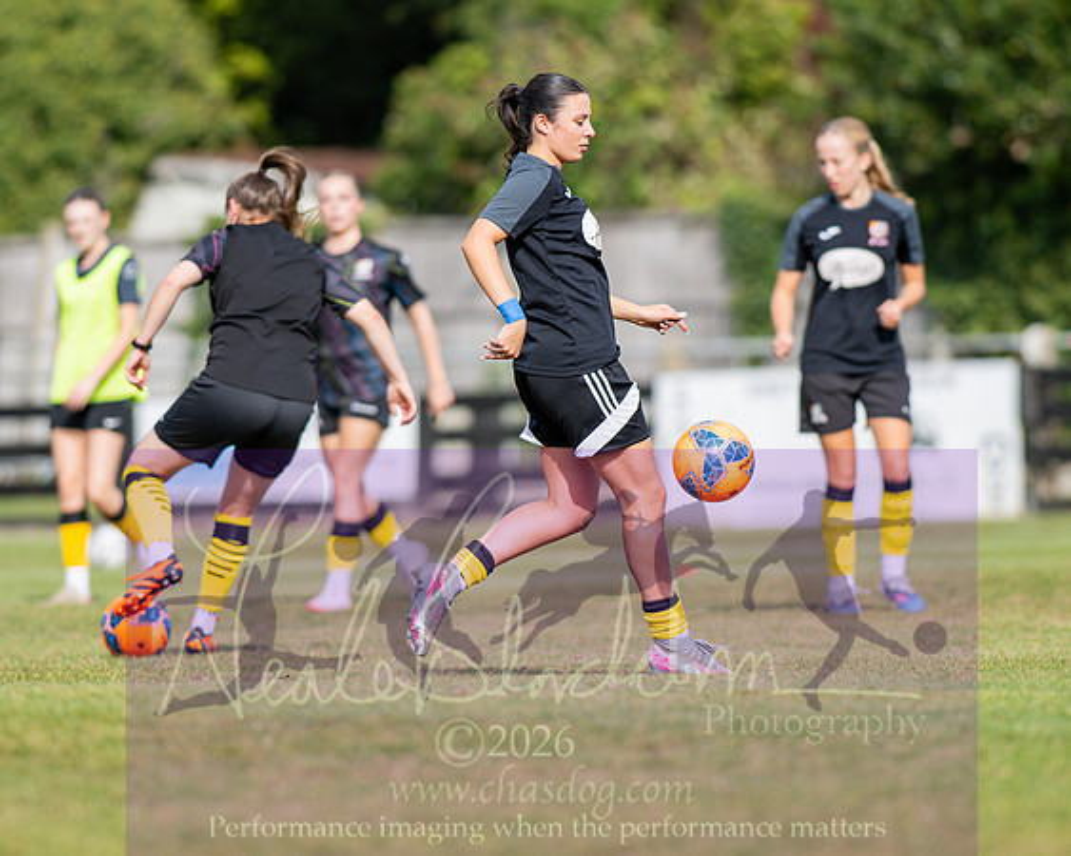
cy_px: 430
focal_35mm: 474
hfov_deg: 4.1
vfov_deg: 3.3
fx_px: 15012
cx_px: 502
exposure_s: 1/1600
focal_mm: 300
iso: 125
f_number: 2.8
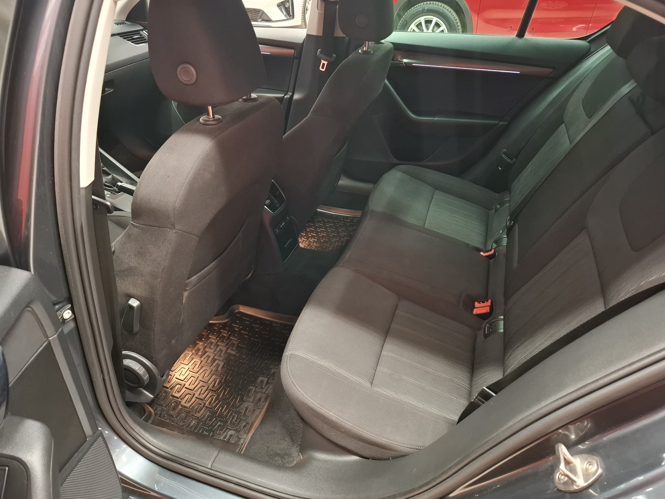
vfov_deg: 58.9
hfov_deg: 73.9
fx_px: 442
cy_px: 250
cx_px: 332
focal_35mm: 23
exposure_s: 1/25
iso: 640
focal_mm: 5.54
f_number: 1.8
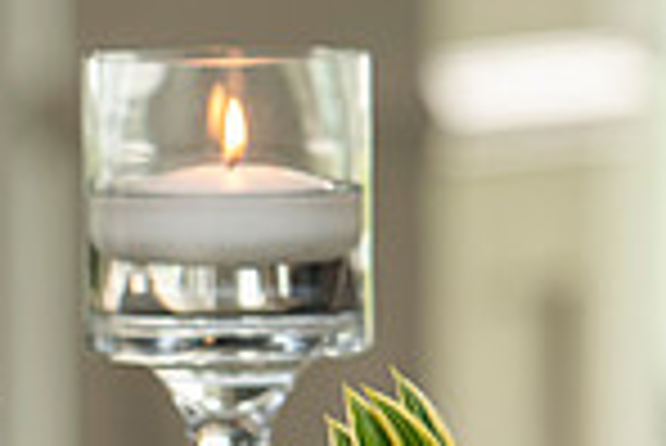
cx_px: -48
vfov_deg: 2.7
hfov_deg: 4.0
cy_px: 709
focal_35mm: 512
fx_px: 9481
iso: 500
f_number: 3.5
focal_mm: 125
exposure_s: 1/160
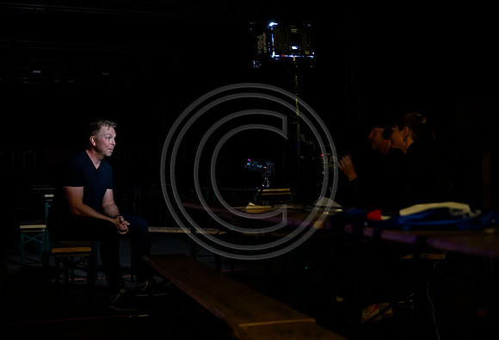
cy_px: 168
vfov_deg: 28.3
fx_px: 673
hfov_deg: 40.7
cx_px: 239
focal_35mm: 48
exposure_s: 1/200
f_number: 2.8
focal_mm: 40
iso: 6400
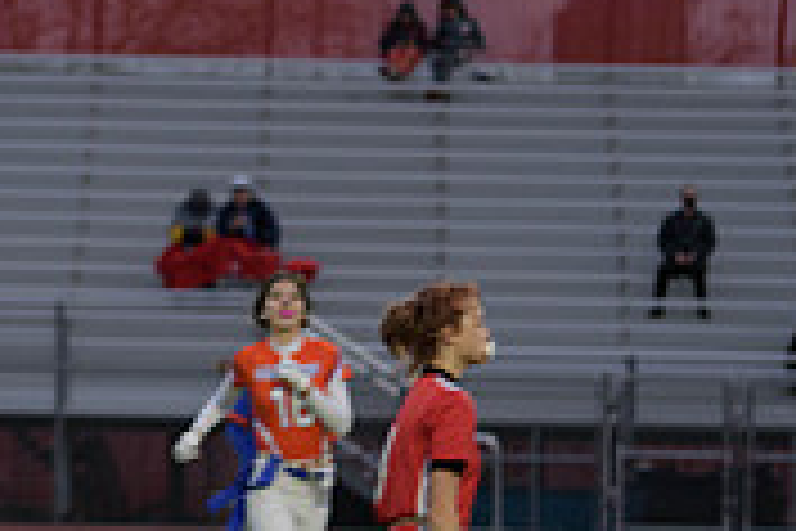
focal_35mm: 367
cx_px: 99
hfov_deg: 5.6
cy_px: 335
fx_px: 8114
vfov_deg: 3.7
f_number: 2.8
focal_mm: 112
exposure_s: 1/200
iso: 360
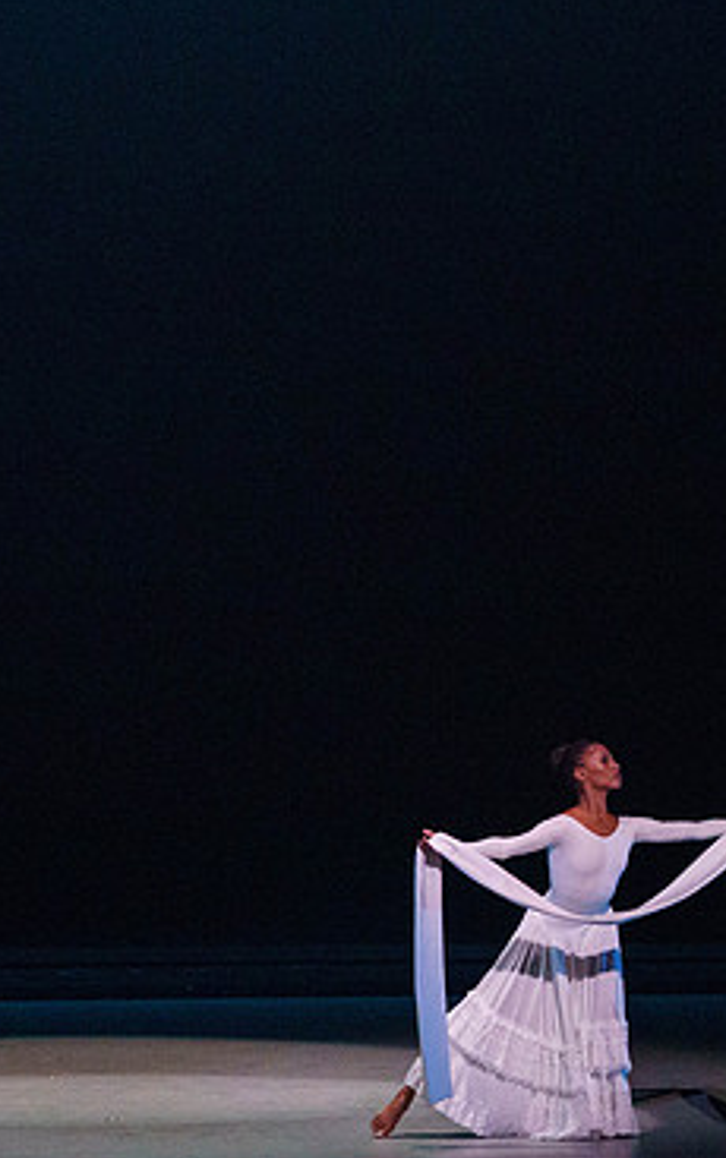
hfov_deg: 4.7
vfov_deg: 7.5
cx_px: 539
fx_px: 8878
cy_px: 442
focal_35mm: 281
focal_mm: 135
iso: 5000
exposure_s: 1/400
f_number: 6.3
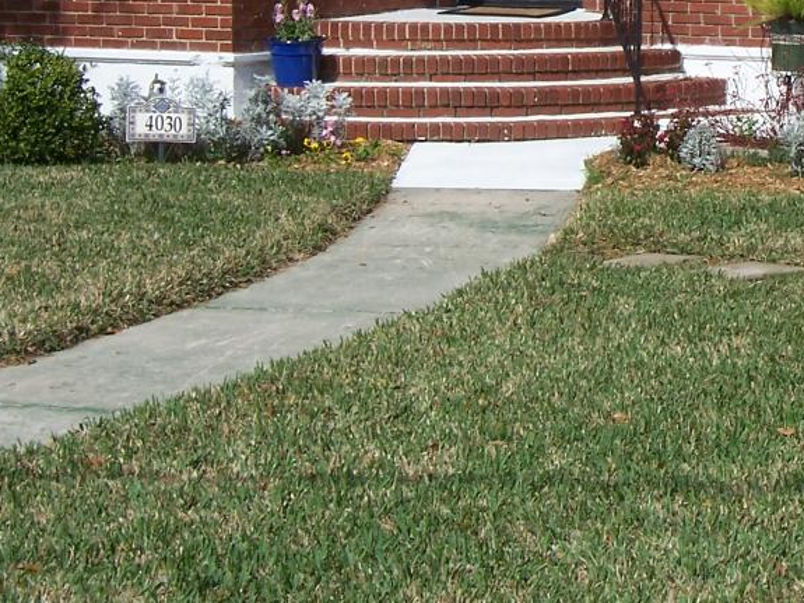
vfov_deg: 12.4
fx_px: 2740
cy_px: -1
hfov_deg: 16.4
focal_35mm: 118
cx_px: 769
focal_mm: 8.6
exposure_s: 1/500
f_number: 6.7
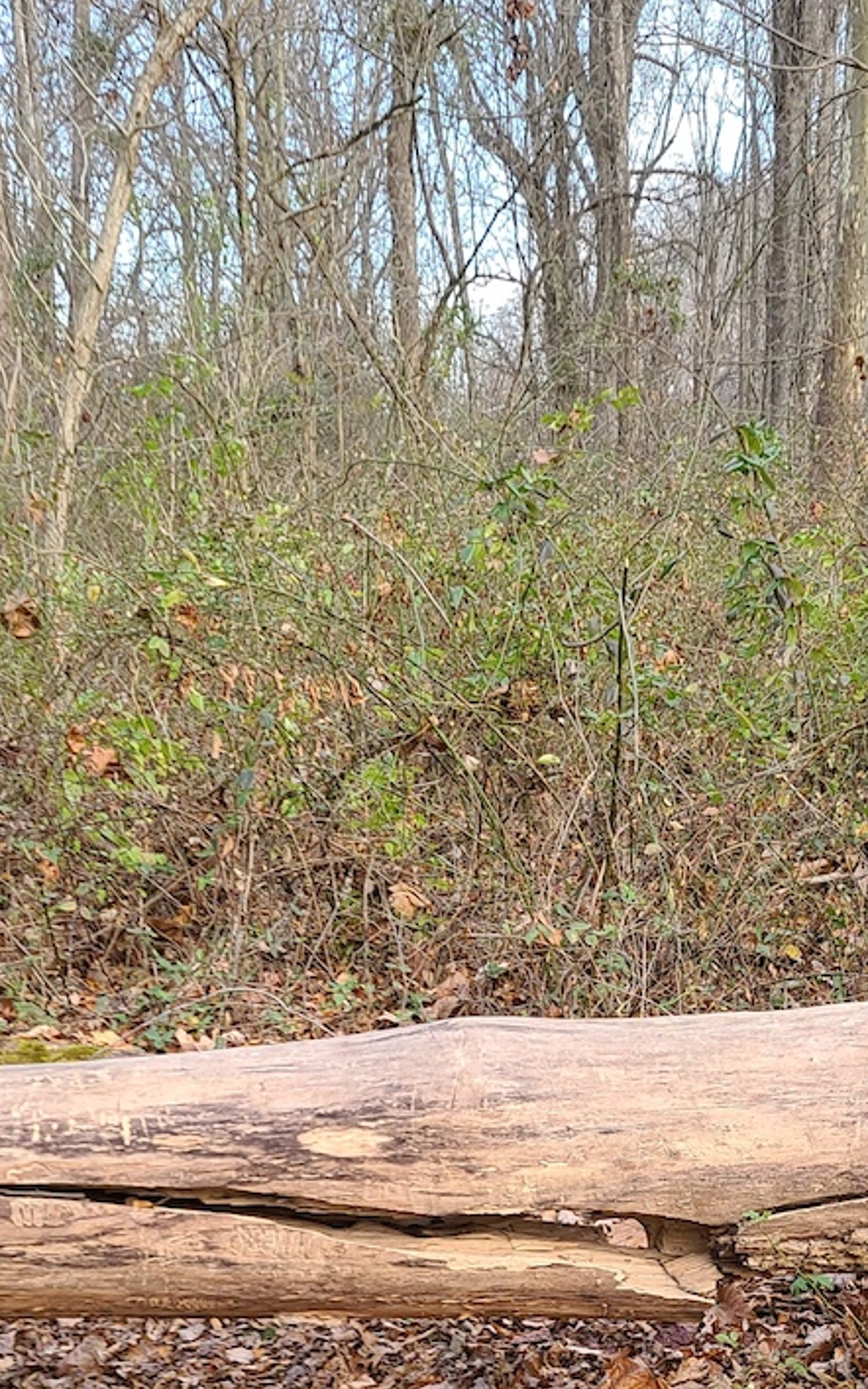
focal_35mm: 60
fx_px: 2270
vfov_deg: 31.5
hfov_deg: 21.6
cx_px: 583
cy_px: 1385
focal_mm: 7
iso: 40
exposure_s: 1/120
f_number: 1.8
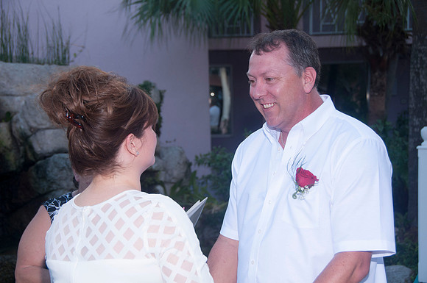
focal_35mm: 72
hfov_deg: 28.1
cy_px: 142
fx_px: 853
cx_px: 214
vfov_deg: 18.9
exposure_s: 1/200
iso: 200
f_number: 5.6
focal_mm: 48
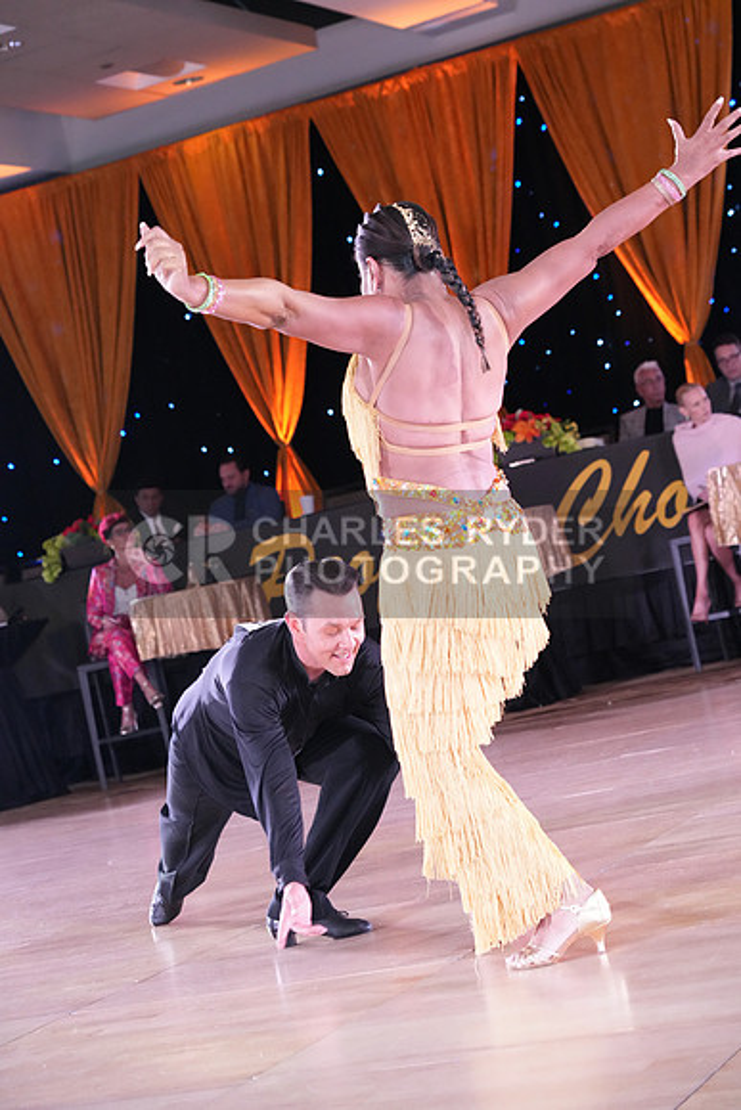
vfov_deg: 25.4
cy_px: 555
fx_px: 2468
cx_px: 370
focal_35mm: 80
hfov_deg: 17.1
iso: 6400
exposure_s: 1/250
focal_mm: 80
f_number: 5
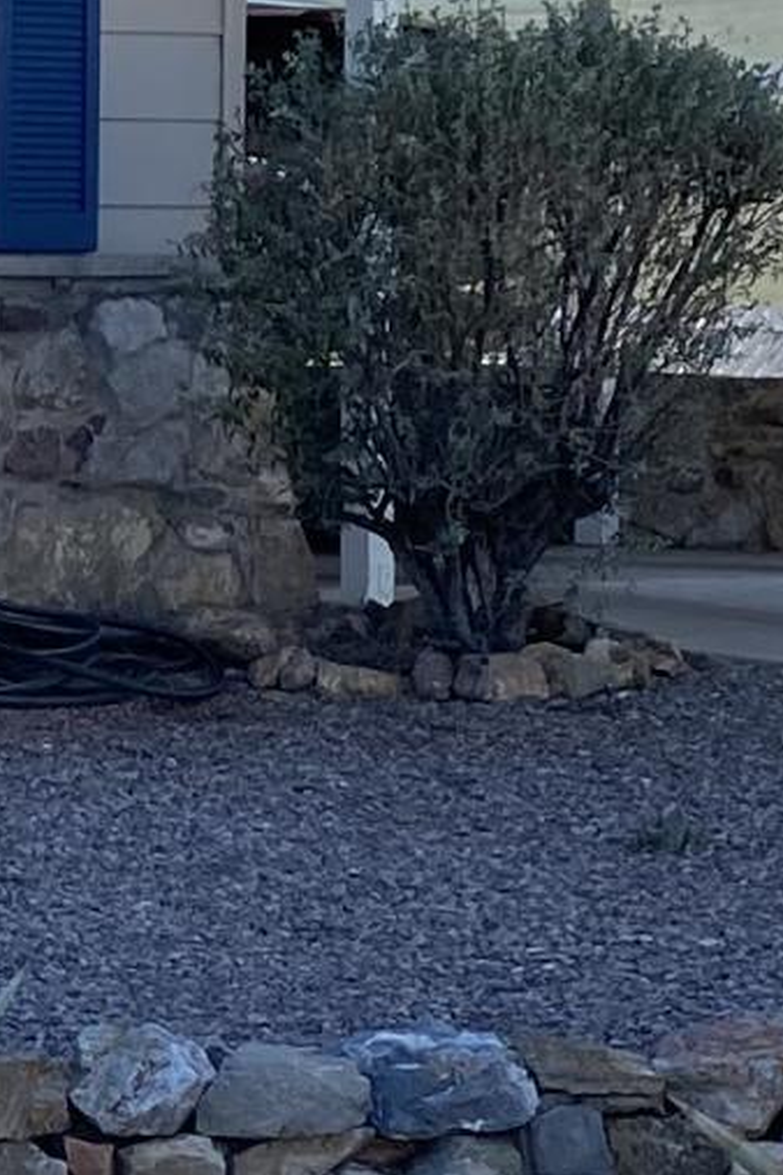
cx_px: -836
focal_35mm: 160
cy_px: 528
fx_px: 5220
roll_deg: +1.0
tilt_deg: -2.7
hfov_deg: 8.1
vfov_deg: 12.8
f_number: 1.8
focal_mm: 4.25
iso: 32
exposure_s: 1/1464
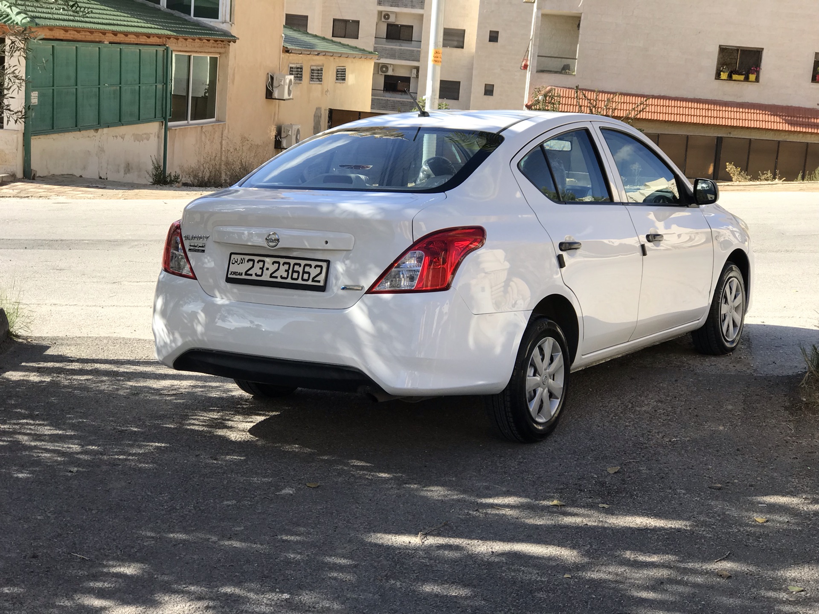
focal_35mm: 57
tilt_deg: -10.3
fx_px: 1349
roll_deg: -4.7
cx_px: 410
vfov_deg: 25.7
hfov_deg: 33.8
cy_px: 307
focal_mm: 6.6
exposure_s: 1/424
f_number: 2.8
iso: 20
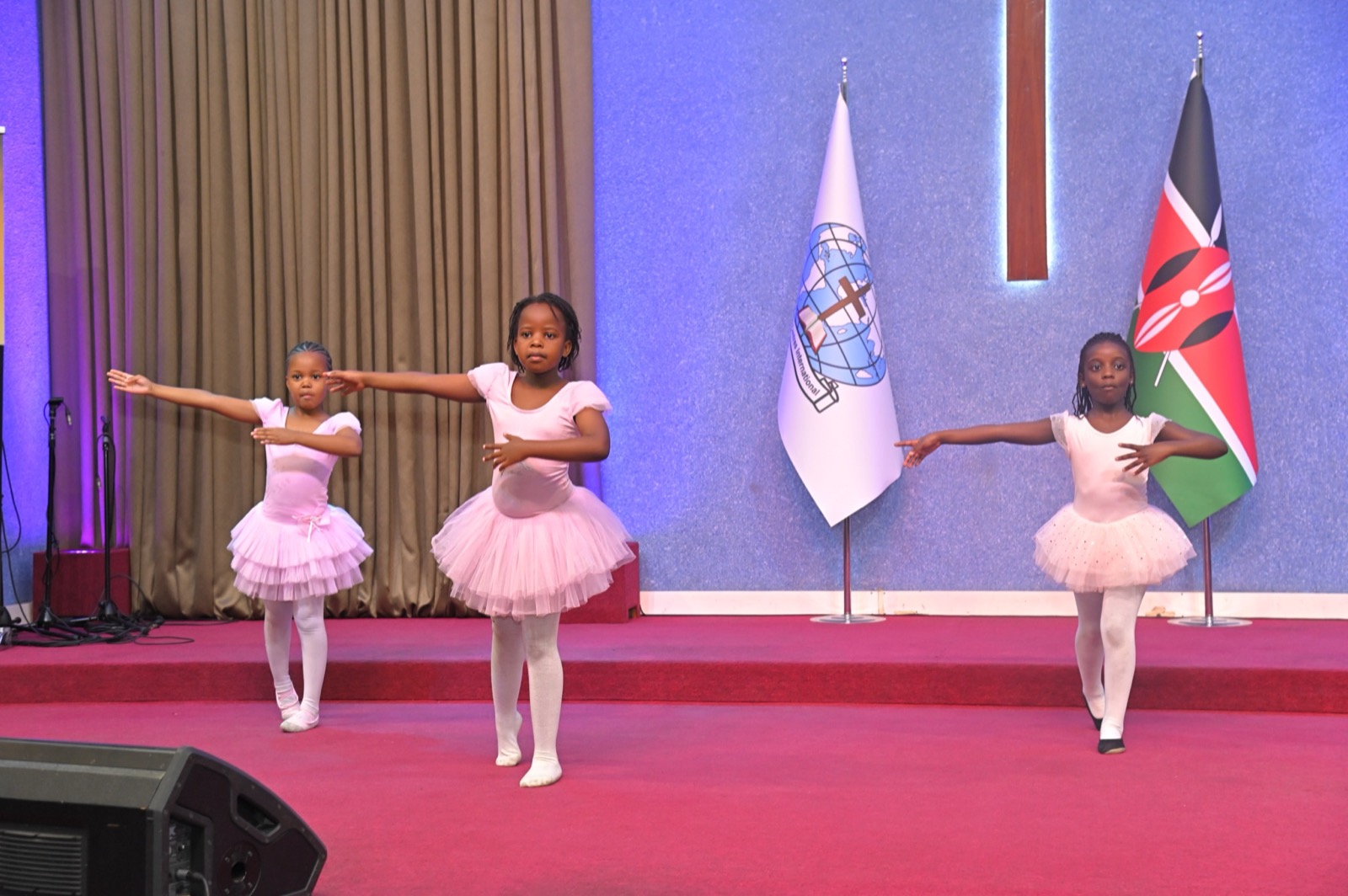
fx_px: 2058
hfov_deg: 36.3
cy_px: 448
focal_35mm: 55
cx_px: 674
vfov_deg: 24.6
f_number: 5
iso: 2500
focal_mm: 55
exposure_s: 1/200
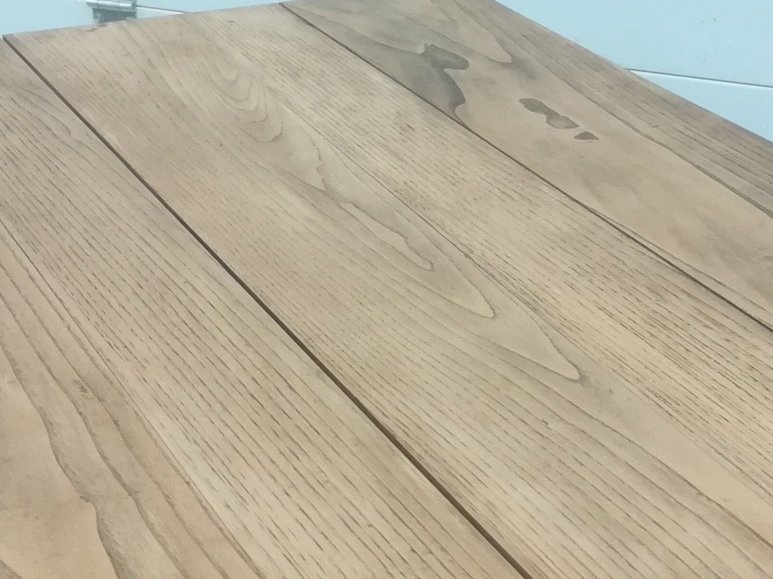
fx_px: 1808
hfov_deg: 24.1
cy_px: 581
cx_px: 426
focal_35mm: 81
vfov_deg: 17.8
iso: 200
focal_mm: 3.83
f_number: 2.2
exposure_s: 1/33.3
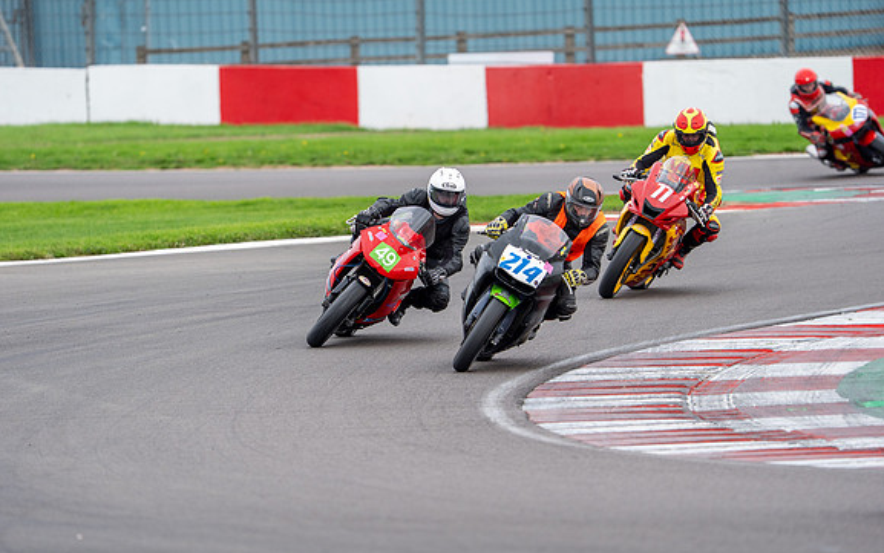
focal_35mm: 410
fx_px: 9881
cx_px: 443
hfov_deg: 5.1
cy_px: 269
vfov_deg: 3.2
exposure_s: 1/320
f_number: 5
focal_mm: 400
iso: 500
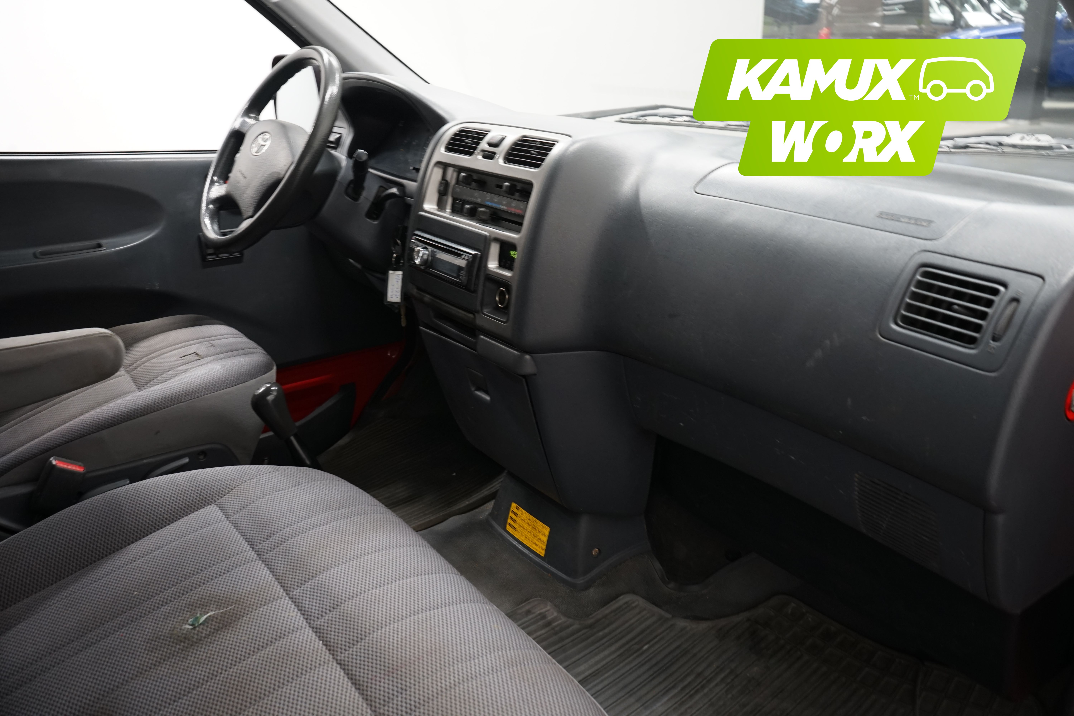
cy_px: 358
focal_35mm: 29
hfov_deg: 63.7
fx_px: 865
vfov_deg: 45.0
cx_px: 537
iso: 800
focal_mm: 29
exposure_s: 1/5
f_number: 7.1
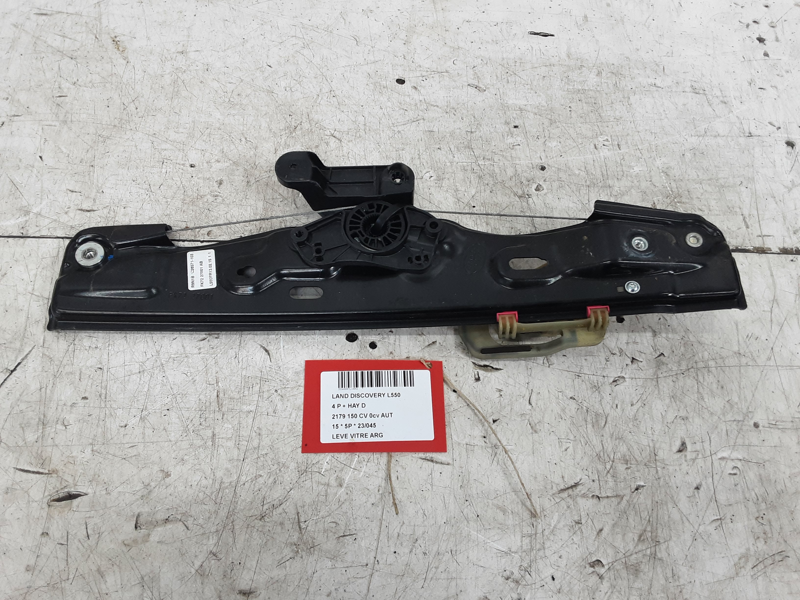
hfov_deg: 65.3
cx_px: 400
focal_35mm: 27
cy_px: 300
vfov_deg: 51.4
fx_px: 624
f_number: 1.9
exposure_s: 1/50
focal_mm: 2.91
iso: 80
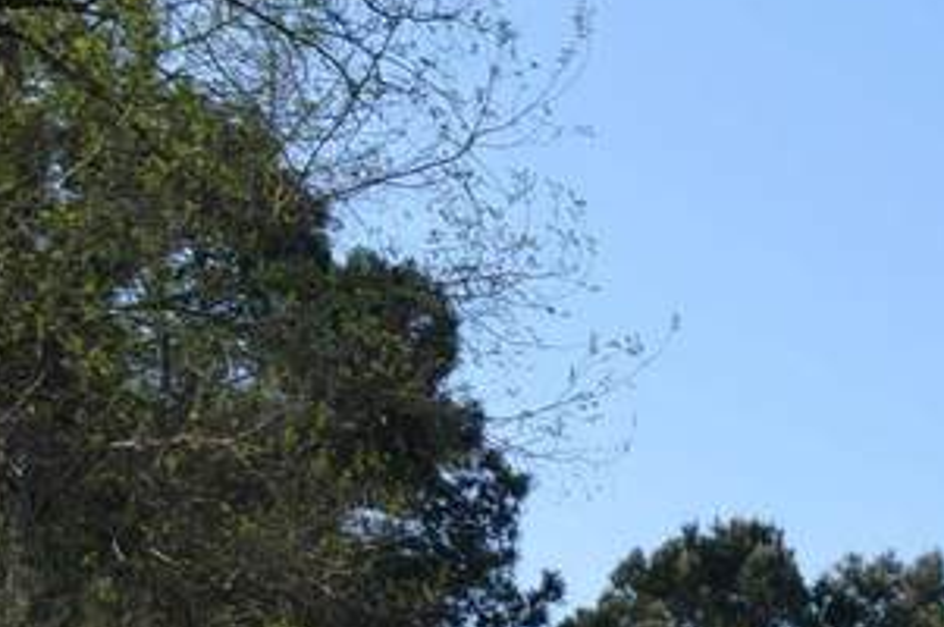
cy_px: 1129
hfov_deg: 12.1
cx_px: 1791
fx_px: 4008
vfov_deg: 8.6
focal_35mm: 153
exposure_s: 1/250
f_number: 8
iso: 200
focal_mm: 24
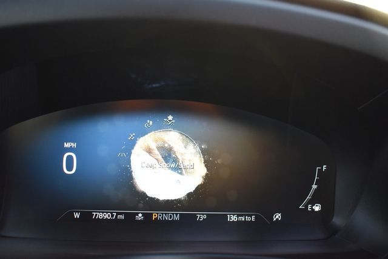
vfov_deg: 40.0
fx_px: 356
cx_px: 194
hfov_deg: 57.2
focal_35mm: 33
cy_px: 130
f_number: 3.8
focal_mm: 22
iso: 900
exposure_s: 1/125
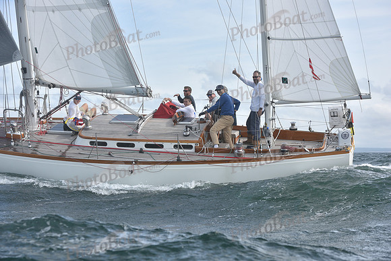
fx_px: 760
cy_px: 130
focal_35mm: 70
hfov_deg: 28.8
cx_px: 196
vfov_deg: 19.5
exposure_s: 1/800
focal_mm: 70
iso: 200
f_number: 7.1
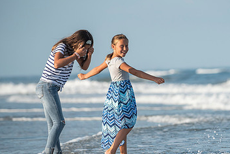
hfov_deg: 7.4
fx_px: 1784
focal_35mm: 279
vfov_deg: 4.9
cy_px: 84
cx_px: 156
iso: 250
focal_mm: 170
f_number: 3.5
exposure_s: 1/4000
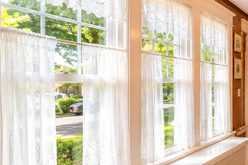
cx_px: 252
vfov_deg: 41.1
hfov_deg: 47.8
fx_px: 220
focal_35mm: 32
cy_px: 87
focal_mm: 10
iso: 2000
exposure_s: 1/80
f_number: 5.6
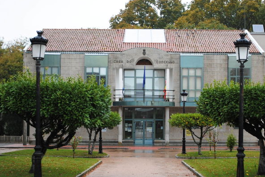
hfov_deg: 32.3
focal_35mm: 62
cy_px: 105
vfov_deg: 21.9
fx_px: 457
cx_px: 147
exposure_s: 1/160
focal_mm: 34
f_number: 5
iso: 100
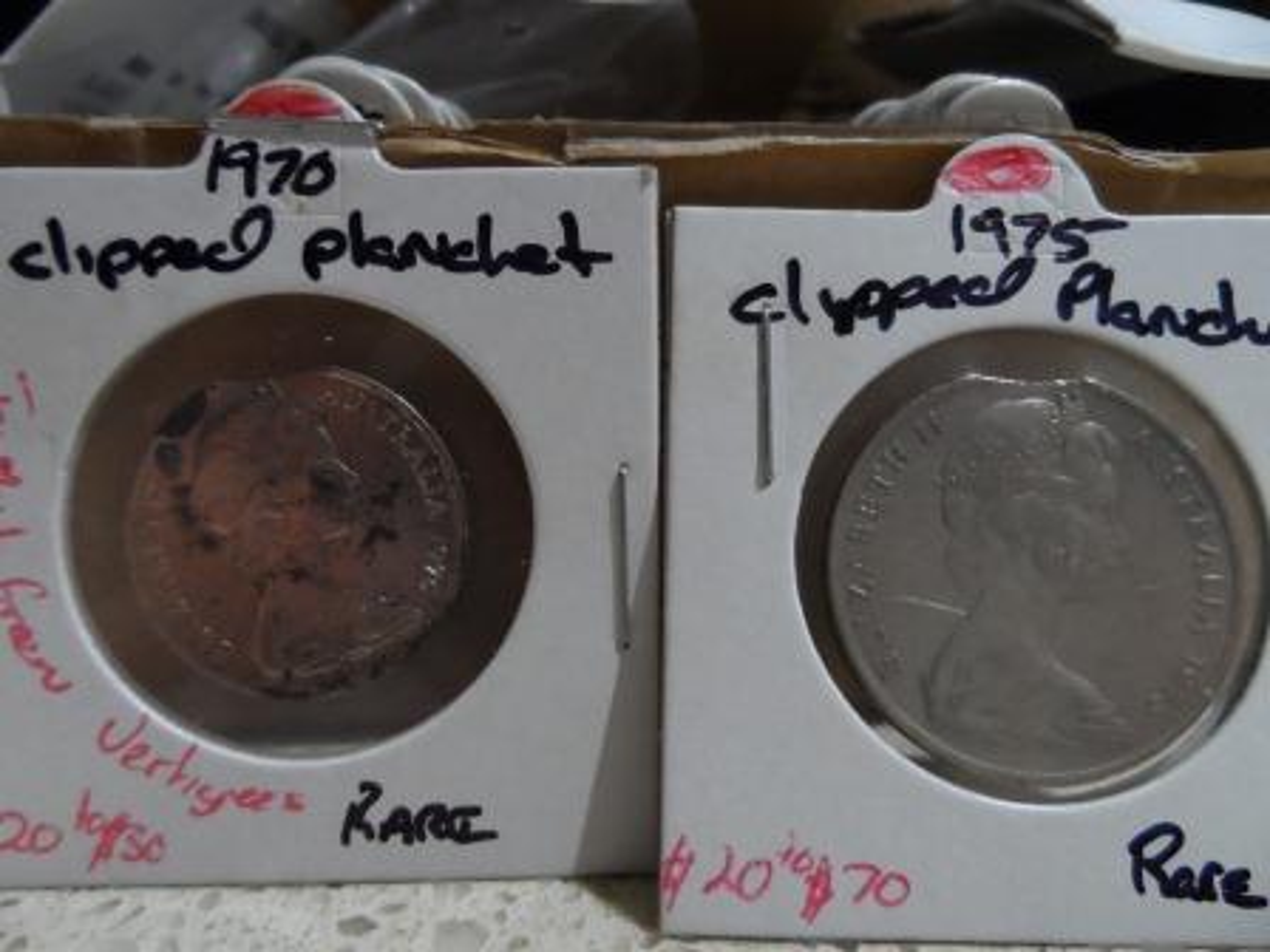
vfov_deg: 56.8
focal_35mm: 24
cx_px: 635
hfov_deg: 71.6
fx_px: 881
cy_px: 476
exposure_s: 1/15
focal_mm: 4
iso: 400
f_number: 3.2
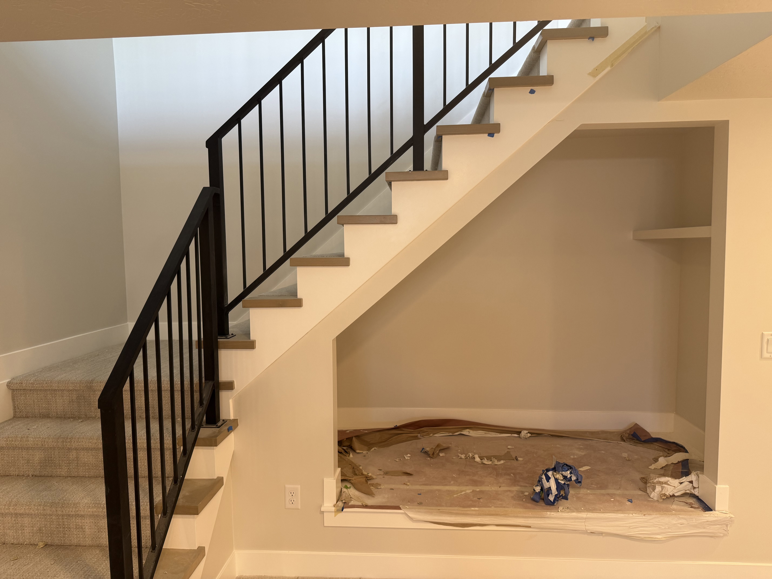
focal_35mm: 24
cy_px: 290
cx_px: 386
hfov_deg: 71.6
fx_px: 535
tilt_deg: -4.0
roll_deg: +0.6
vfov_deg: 56.8
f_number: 1.78
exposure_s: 1/60
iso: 100
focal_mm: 6.76
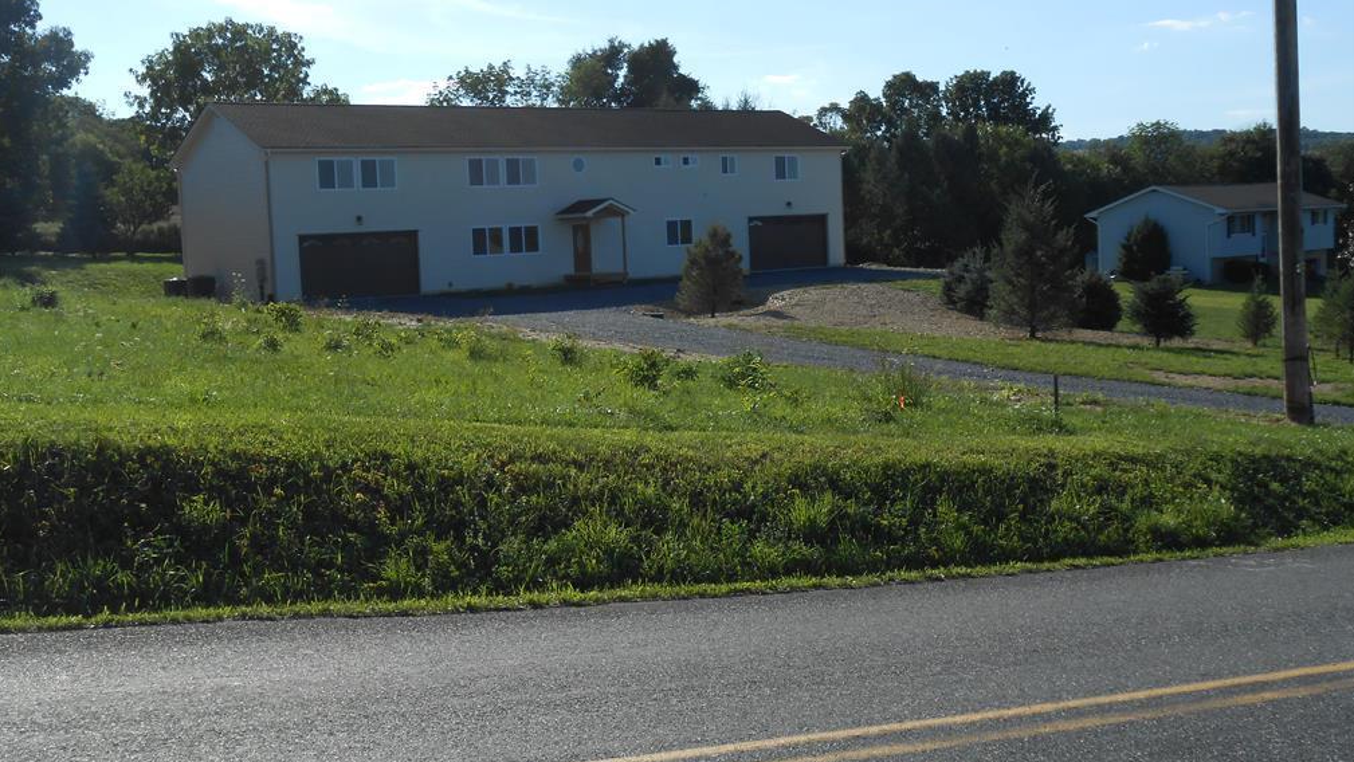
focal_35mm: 42
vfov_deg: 28.3
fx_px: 1508
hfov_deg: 48.3
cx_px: 676
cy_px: 333
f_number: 4.2
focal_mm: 6.8
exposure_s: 1/800
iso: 80
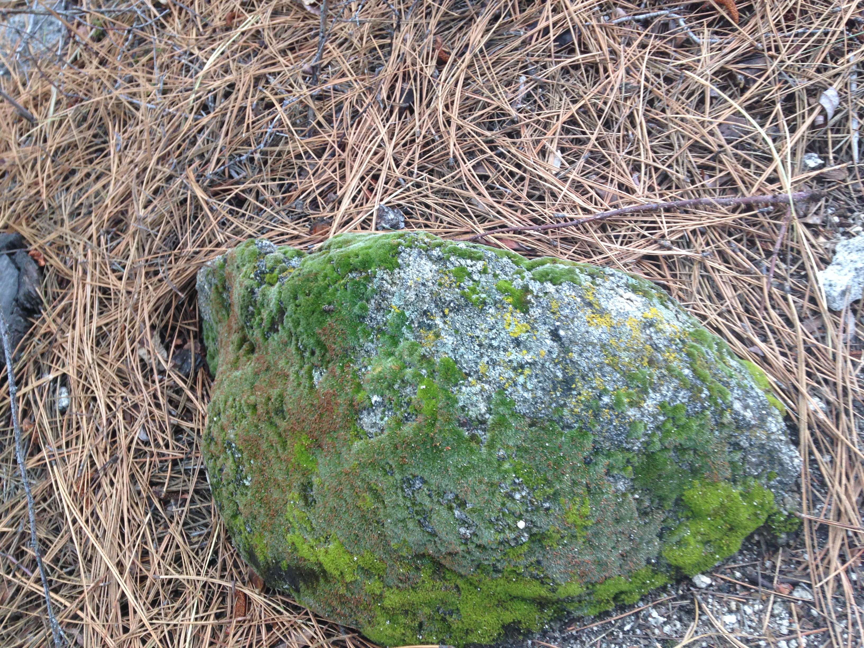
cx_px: 432
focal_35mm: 33
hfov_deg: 55.4
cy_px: 324
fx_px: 824
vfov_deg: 42.9
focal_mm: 4.12
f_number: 2.4
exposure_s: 1/60
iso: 64
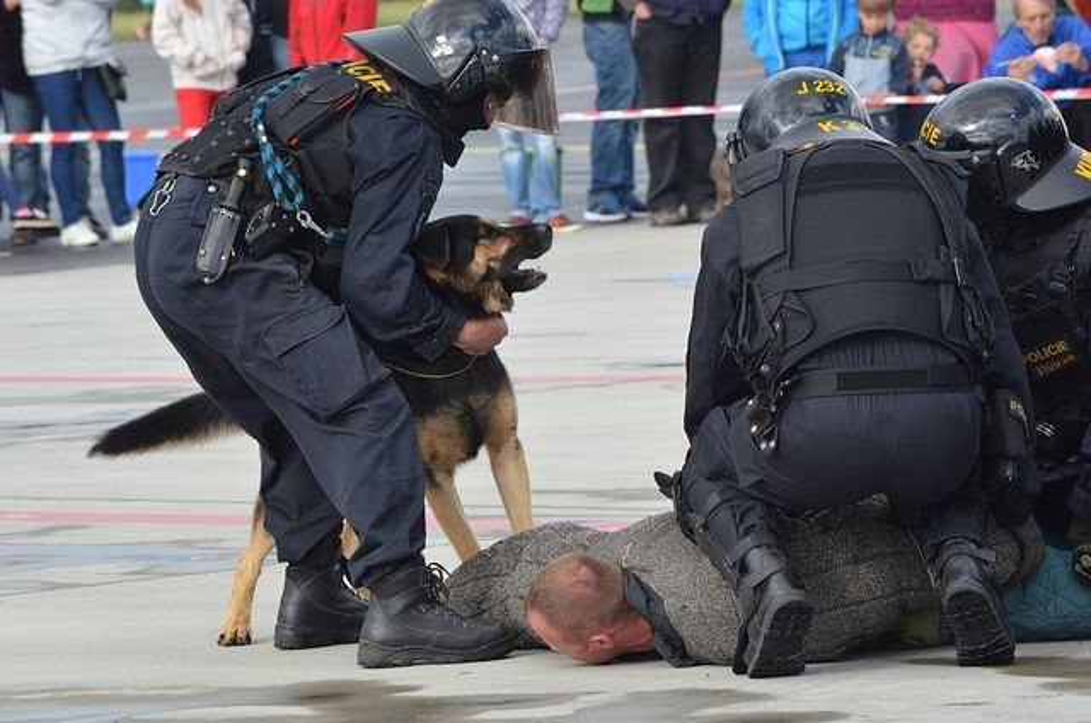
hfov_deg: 6.9
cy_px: 362
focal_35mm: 300
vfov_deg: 4.6
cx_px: 546
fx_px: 9074
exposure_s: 1/500
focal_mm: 200
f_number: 13
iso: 1250
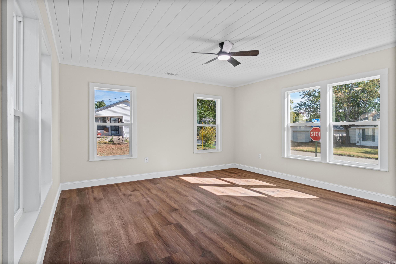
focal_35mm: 18
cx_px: 198
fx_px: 198
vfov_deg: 67.4
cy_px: 132
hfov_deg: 90.0
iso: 250
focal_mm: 12
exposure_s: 1/13
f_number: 9
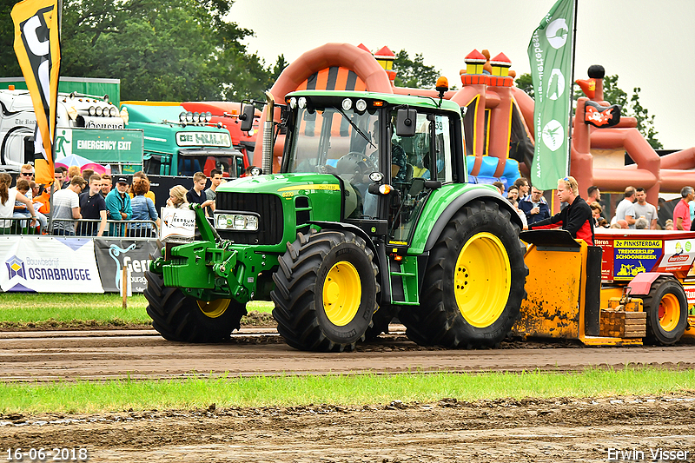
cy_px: 232
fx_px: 4198
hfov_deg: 9.5
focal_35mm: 218
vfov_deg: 6.3
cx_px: 348
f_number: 9
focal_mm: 145
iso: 500
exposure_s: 1/160
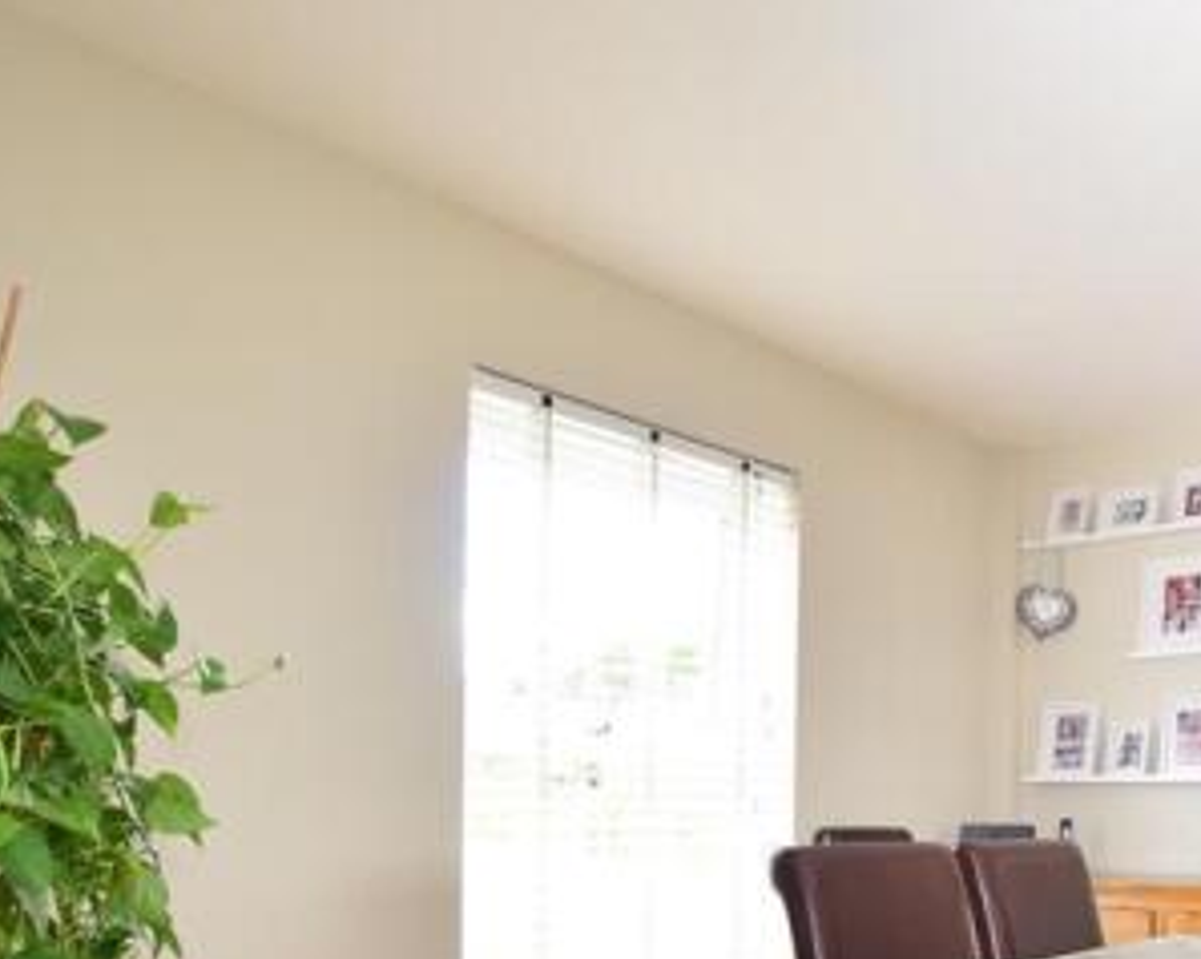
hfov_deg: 51.5
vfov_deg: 44.4
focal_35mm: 31
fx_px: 1101
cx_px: 1048
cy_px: 792
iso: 500
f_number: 4.5
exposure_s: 1/60
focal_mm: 10
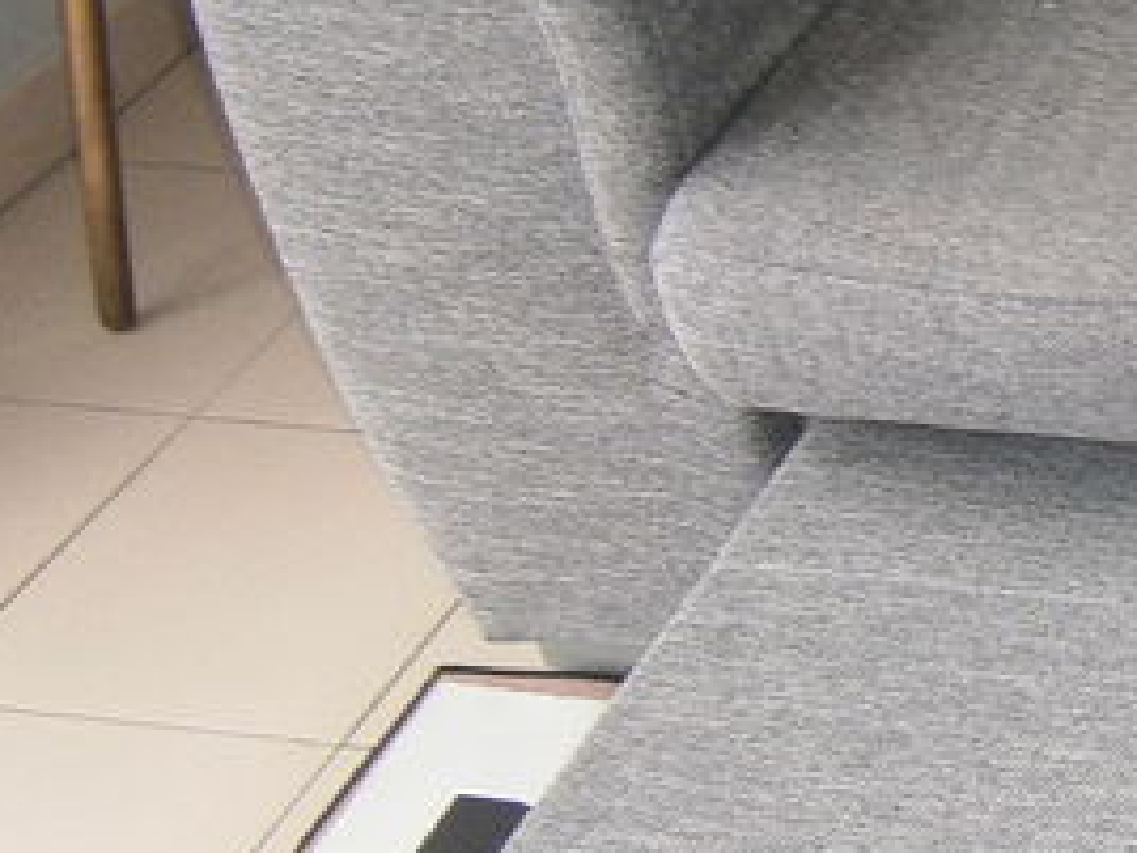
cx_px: 1969
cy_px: 323
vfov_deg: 15.2
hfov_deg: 17.1
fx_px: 3186
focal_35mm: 97
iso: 125
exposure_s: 1/30
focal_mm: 4.7
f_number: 2.8
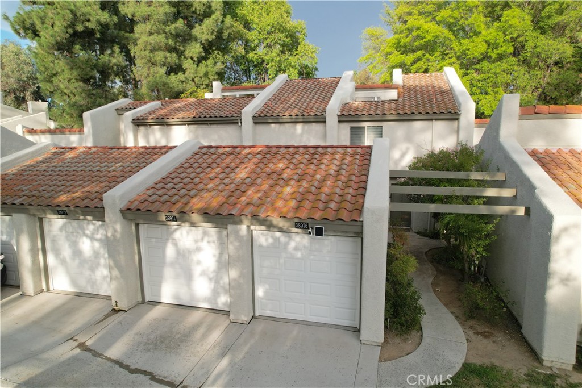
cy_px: 194
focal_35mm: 22
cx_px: 291
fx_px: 356
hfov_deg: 78.6
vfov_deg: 57.2
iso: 140
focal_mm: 8.38
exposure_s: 1/640
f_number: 2.8
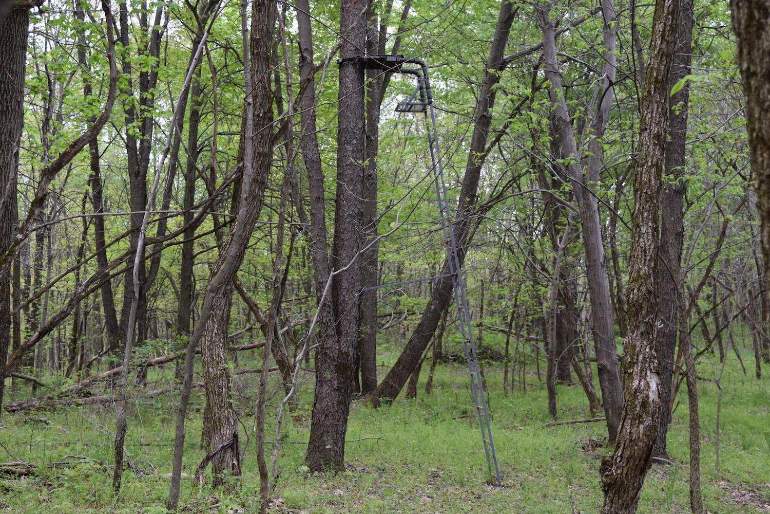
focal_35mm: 54
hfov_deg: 36.9
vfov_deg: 25.1
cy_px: 257
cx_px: 385
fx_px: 1155
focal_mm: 36
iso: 400
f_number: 7.1
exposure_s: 1/200
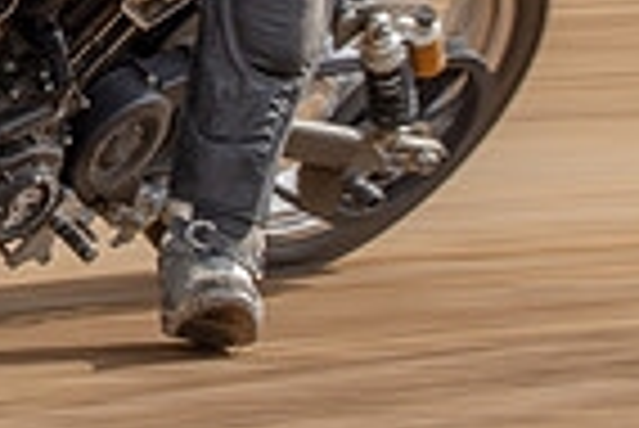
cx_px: -220
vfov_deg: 2.6
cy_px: -301
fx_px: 9399
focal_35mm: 529
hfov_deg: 3.9
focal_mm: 70
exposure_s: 1/100
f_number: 13
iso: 100
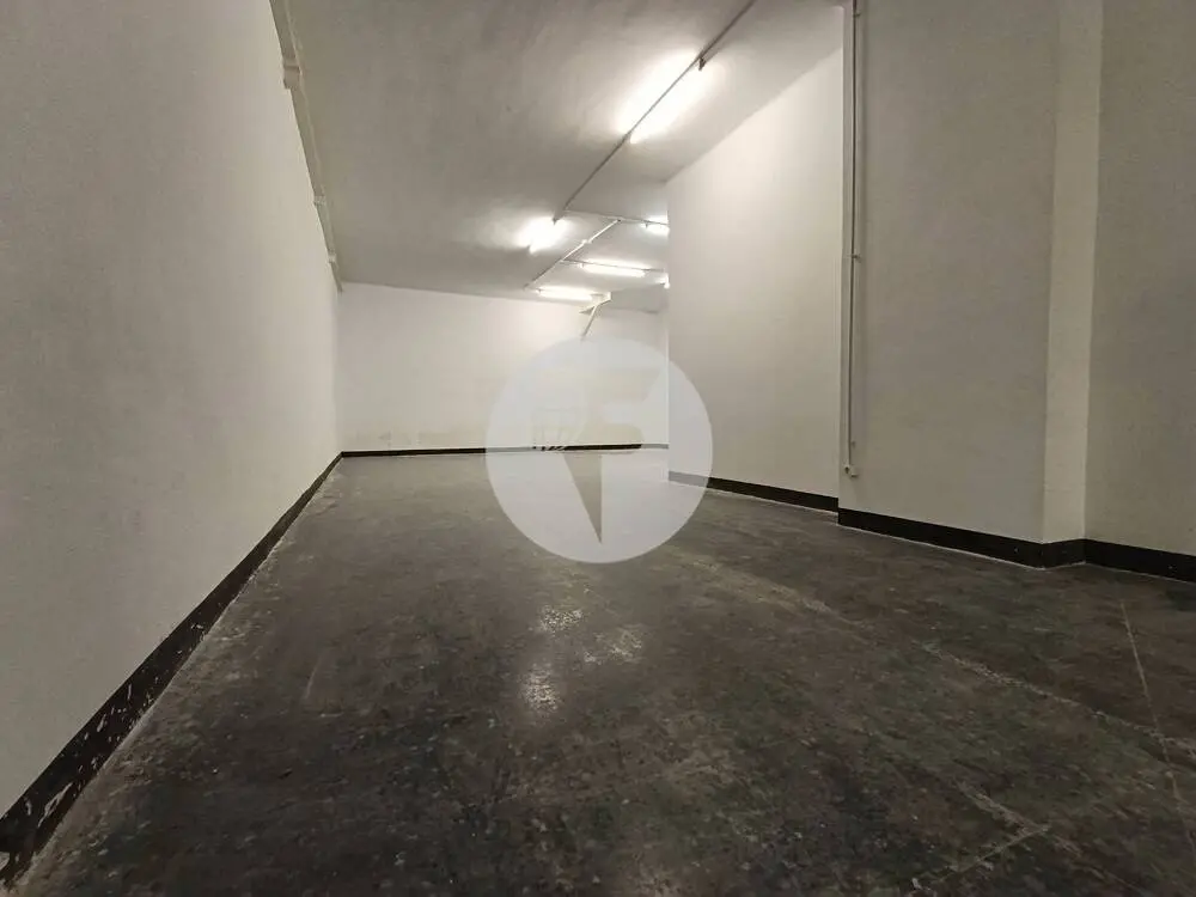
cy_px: 448
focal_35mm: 15
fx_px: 518
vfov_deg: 81.7
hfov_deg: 98.2
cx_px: 598
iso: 400
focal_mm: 1.65
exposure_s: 1/50
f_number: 2.2
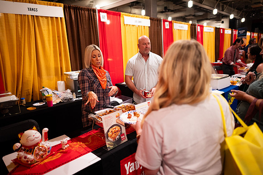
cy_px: 88
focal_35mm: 24
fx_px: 175
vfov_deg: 53.2
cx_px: 132
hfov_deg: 73.7
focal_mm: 24
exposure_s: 1/200
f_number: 1.8
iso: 1250
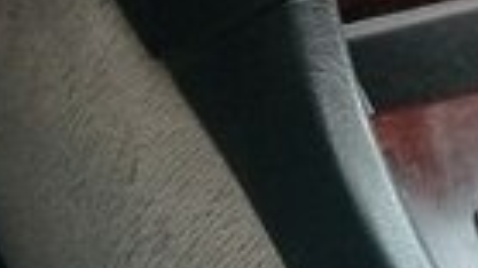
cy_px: -342
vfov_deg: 7.2
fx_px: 2027
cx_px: 481
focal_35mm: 160
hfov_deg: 13.3
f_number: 2.2
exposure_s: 1/50
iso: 64
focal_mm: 3.3
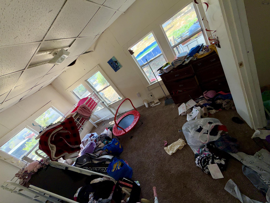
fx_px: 109
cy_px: 102
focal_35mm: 14
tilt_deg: -23.3
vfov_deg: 85.7
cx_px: 135
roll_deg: +39.9
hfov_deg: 102.1
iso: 16
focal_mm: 2.22
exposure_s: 1/121
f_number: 2.2
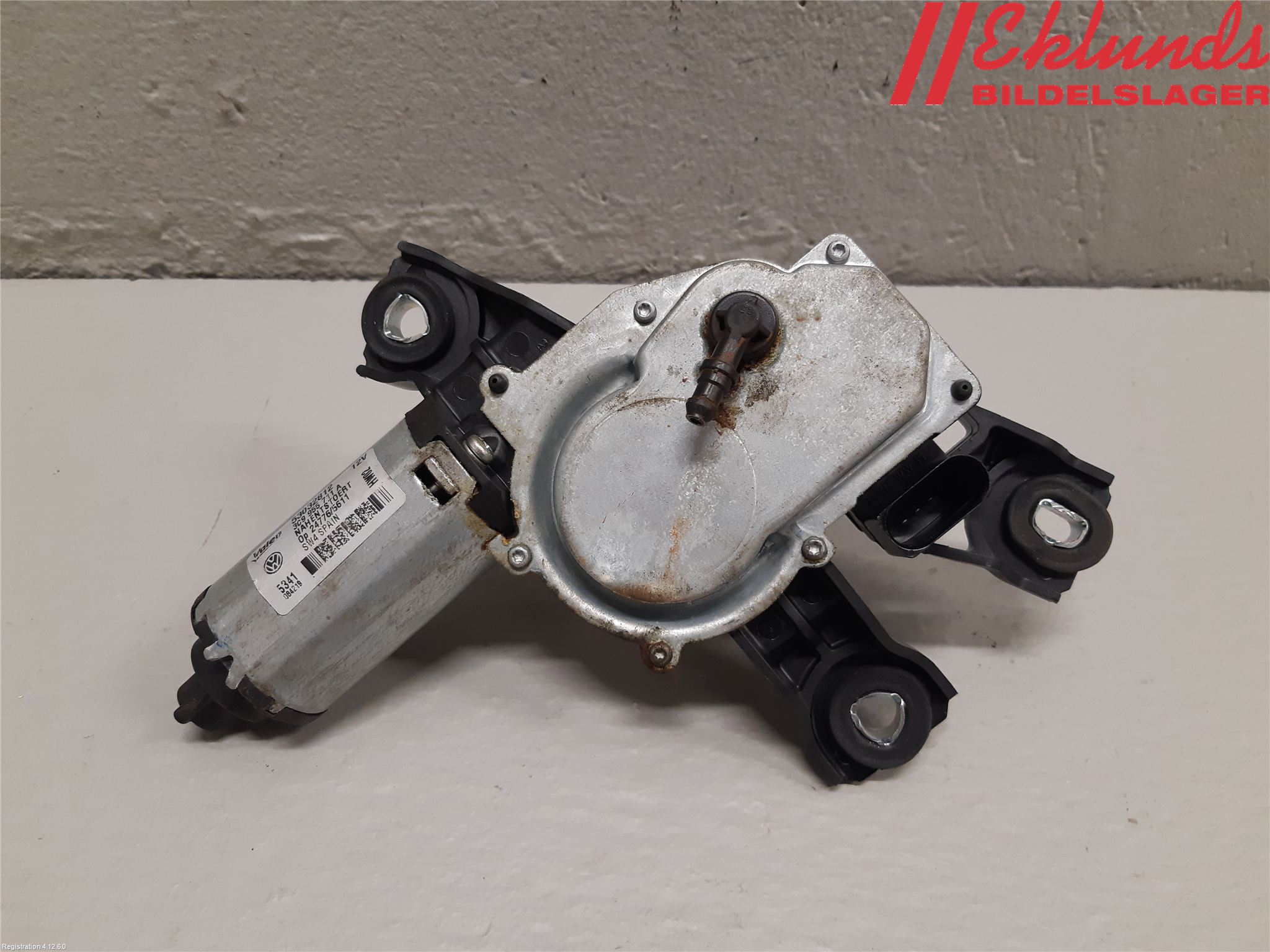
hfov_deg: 67.3
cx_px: 635
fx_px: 954
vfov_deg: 53.1
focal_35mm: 26
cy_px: 476
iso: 125
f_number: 1.7
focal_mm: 3.93
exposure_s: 1/50
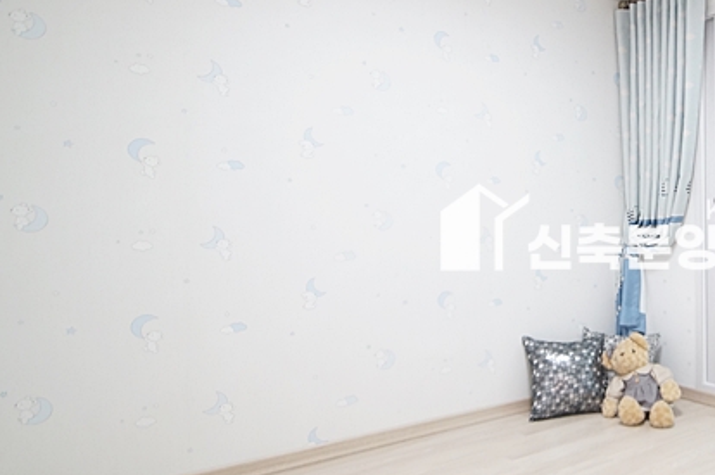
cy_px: 221
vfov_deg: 44.8
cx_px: 653
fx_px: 575
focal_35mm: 29
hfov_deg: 54.8
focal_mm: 10
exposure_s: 1/80
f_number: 3.5
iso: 800
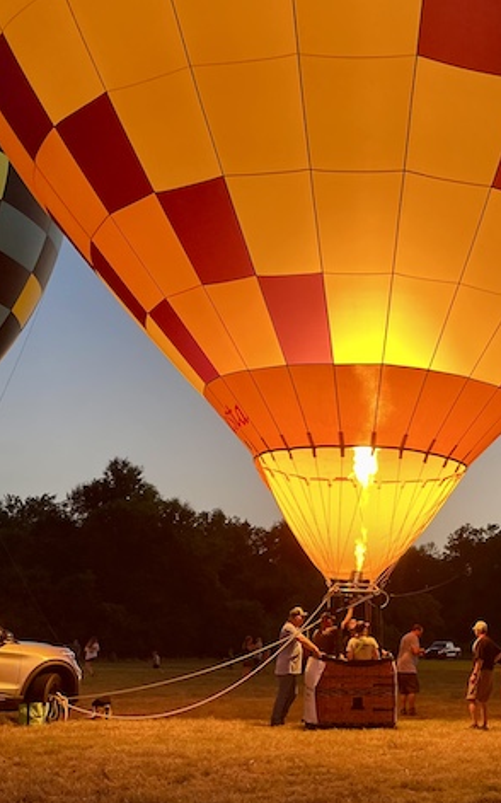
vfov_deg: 44.4
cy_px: 392
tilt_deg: +15.7
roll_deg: -4.2
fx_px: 984
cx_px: 426
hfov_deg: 27.8
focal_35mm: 45
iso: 125
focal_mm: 5.1
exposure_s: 1/100
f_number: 1.6
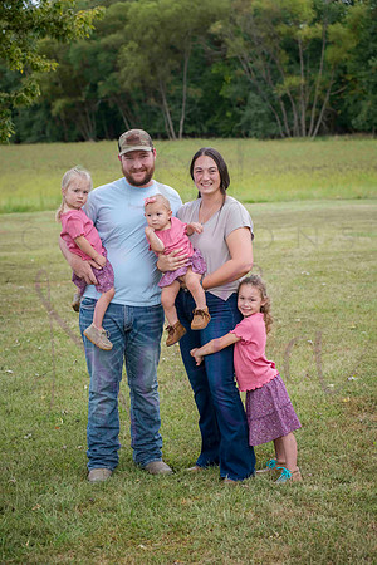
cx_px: 188
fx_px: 1257
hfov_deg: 17.1
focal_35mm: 80
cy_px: 282
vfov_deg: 25.4
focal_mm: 80
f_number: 5.6
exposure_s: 1/400
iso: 400
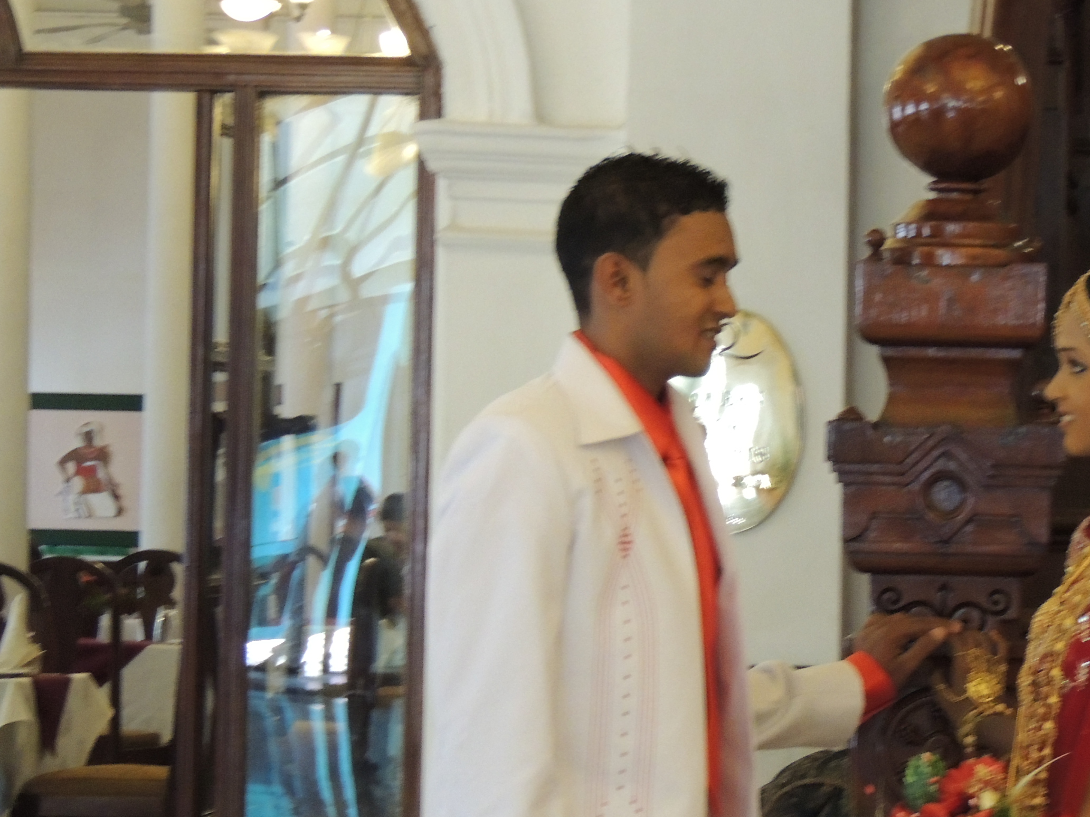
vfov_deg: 8.9
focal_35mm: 166
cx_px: 785
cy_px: 574
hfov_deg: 11.9
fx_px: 5226
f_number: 4.2
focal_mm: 18.7
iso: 800
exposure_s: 1/15
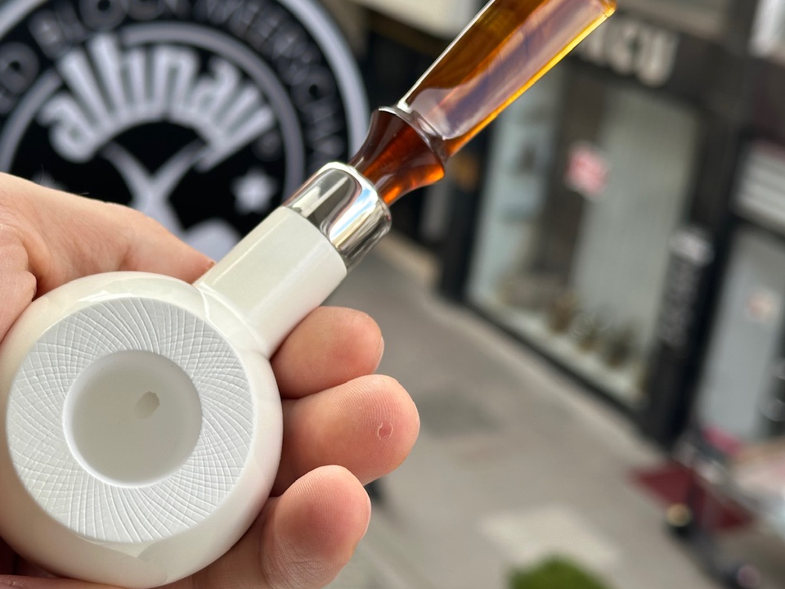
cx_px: 291
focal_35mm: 64
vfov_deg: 22.9
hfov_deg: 30.1
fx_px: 1451
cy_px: 279
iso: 64
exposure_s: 1/543
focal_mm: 6.86
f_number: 1.78
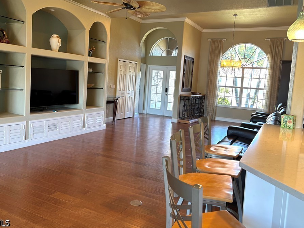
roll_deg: -3.9
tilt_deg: -4.3
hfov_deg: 59.9
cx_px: 153
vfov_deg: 46.7
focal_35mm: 30
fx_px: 264
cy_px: 97
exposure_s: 1/60
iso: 100
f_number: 1.6
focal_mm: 5.96
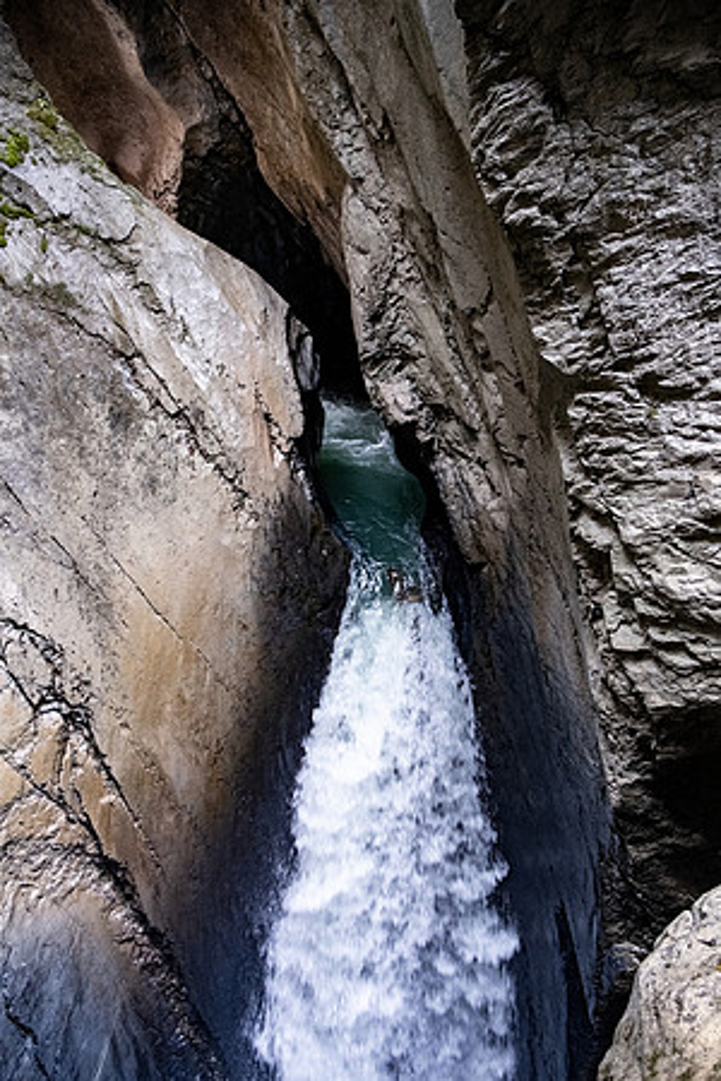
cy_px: 540
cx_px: 360
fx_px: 721
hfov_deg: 53.1
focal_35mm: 24
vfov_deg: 73.7
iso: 1600
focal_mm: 16
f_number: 2.8
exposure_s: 1/80
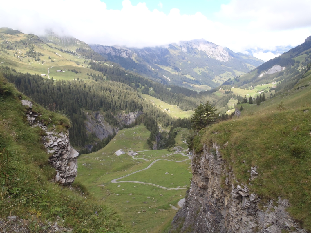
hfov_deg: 63.4
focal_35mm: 28
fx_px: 252
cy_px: 116
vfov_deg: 49.7
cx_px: 156
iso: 80
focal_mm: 5
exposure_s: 1/200
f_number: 4.5
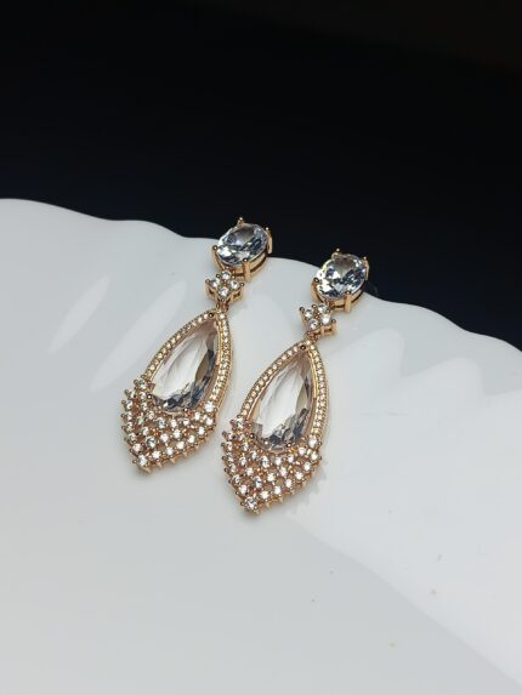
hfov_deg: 28.6
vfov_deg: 37.5
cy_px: 348
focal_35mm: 51
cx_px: 261
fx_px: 1025
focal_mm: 3.98
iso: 50
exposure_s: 1/145
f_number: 1.8
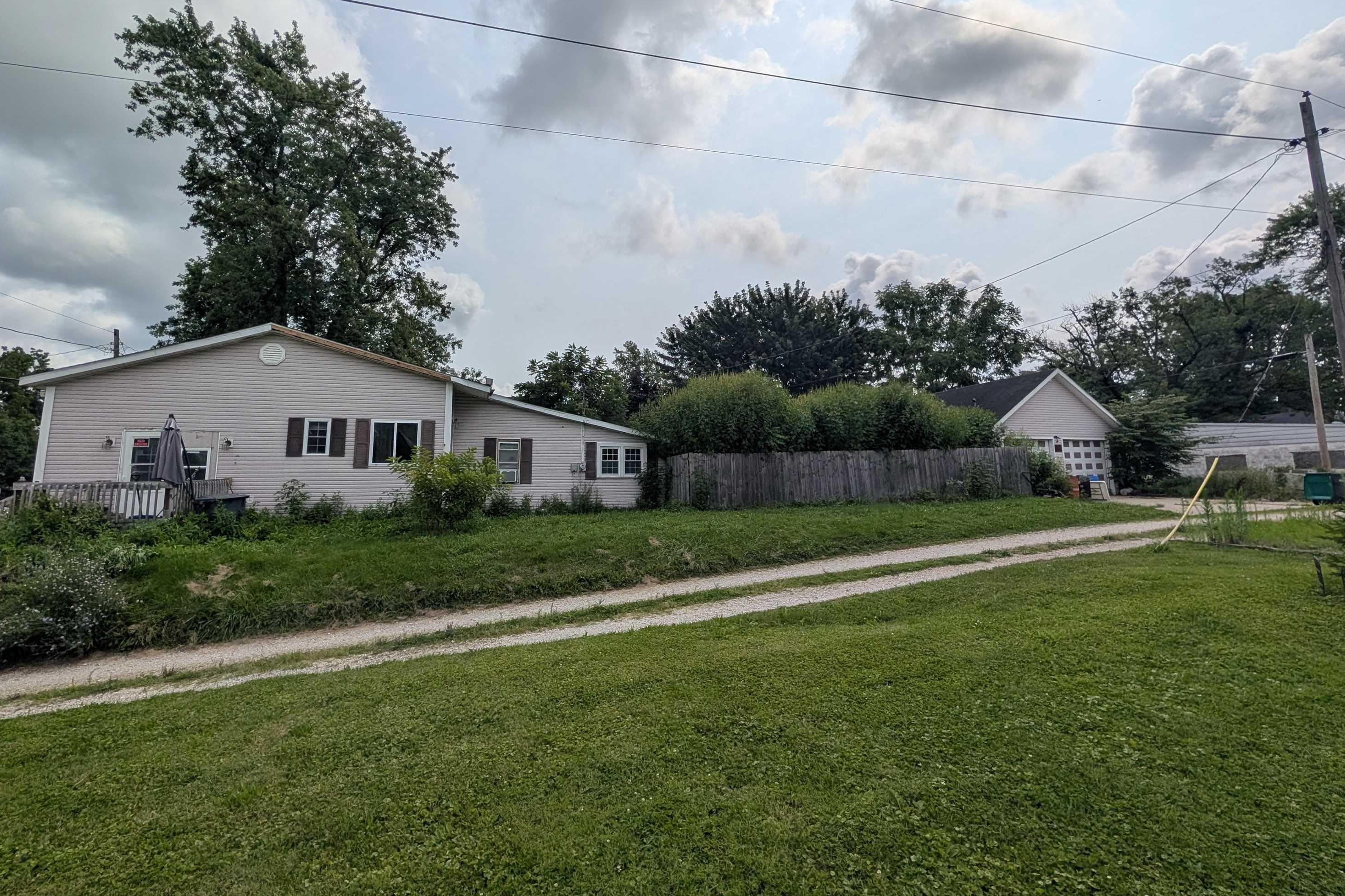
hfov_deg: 108.3
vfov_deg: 85.2
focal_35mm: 13
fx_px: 486
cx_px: 651
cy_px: 411
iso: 50
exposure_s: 1/8333
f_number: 1.7
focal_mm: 2.02
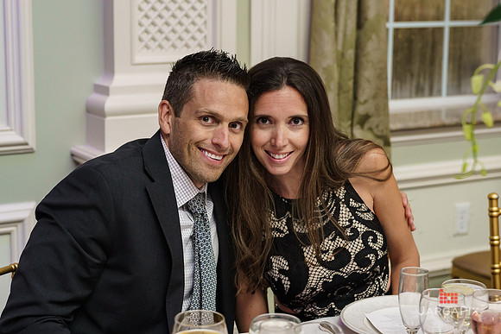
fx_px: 1044
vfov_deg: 18.2
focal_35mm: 75
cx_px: 250
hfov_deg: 27.0
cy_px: 167
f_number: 2.5
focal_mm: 50
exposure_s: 1/250
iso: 1000
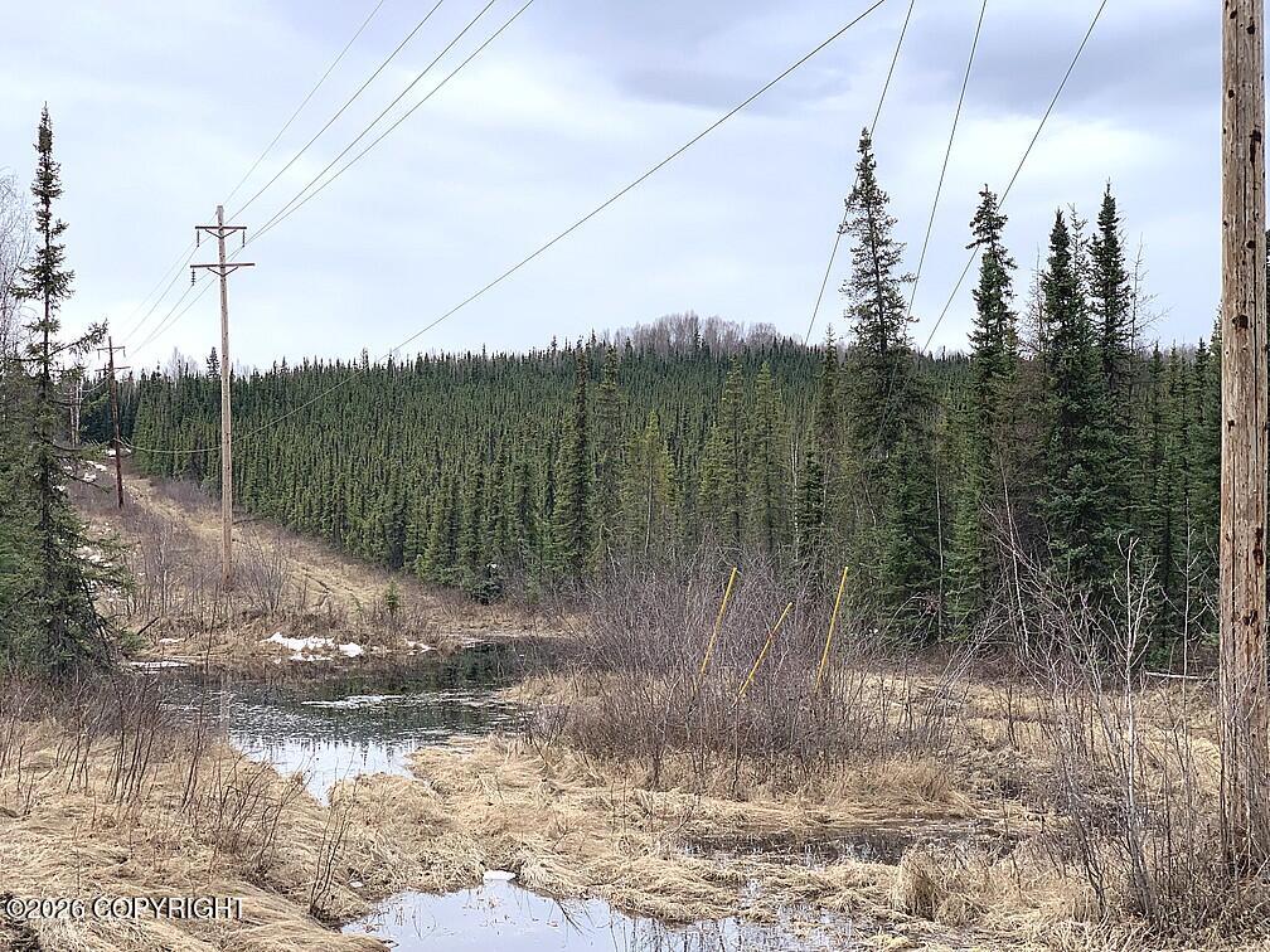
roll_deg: -0.5
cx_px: 635
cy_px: 476
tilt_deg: +1.9
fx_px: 1908
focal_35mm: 52
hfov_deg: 36.8
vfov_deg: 28.0
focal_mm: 6
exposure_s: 1/905
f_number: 2.4
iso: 16
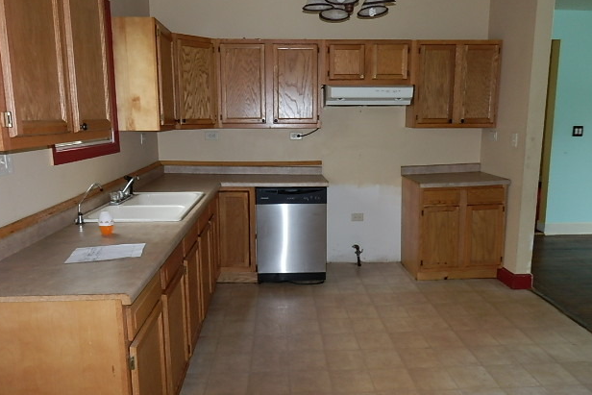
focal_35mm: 27
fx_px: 444
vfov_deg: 48.0
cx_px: 293
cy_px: 195
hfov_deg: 67.4
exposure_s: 1/30
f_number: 3
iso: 200
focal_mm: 4.5
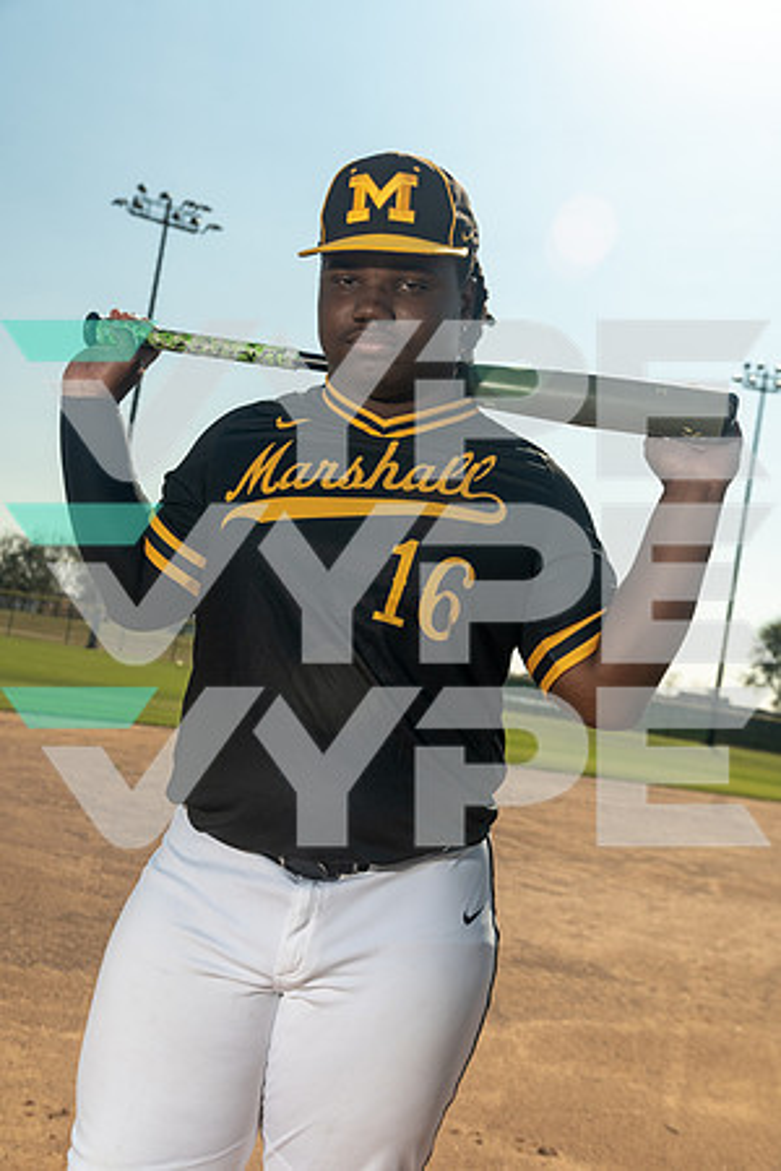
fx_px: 1302
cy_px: 586
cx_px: 390
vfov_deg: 48.5
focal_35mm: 40
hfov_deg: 33.4
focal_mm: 40
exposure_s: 1/200
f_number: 5.6
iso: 500
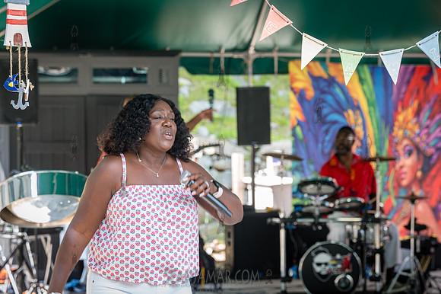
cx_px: 220
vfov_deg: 15.1
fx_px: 1107
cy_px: 147
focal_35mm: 90
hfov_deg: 22.5
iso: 640
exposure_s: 1/200
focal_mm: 87
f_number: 4.5
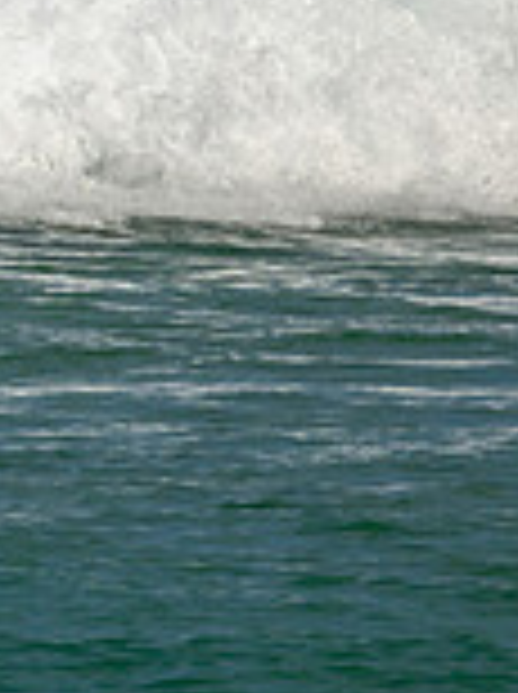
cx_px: -586
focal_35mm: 2905
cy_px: -101
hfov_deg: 0.5
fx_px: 58123
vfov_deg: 0.7
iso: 720
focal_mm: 800
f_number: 11
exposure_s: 1/2000
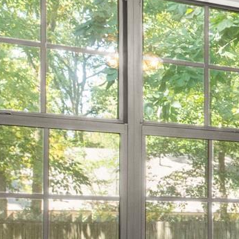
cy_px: 218
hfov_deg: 12.3
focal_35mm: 111
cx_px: 582
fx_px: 867
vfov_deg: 15.5
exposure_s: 1.3
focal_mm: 10
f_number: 8
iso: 320
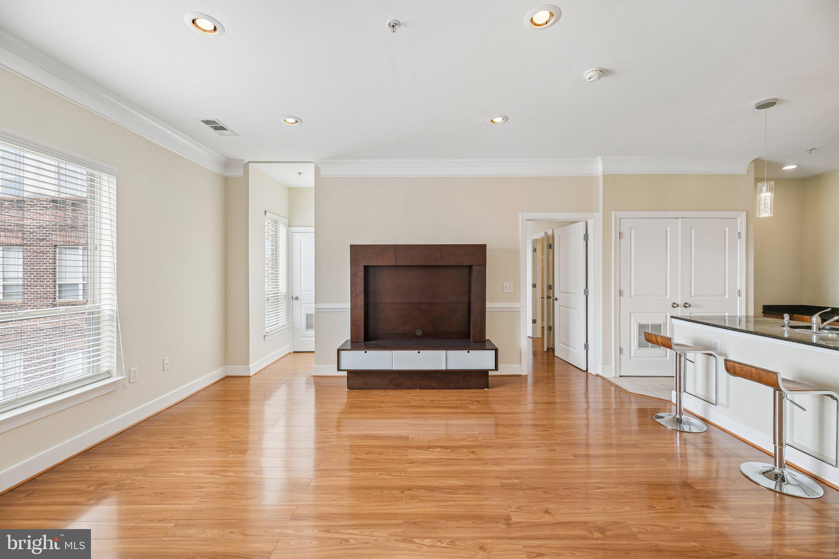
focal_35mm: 14
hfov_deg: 104.3
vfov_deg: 81.2
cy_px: 280
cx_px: 420
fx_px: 326
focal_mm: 14
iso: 200
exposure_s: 1/15
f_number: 8
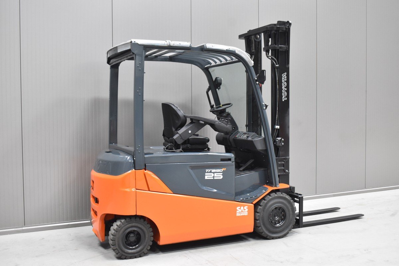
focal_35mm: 40
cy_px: 133
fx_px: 449
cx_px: 200
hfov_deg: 47.9
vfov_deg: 33.0
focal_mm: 27
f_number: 5
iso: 1600
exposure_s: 1/20
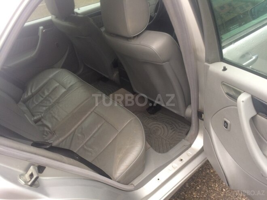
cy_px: 100
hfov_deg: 61.7
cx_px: 134
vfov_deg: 48.2
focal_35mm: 29
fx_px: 224
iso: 32
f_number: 2.2
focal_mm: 4.15
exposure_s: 1/50
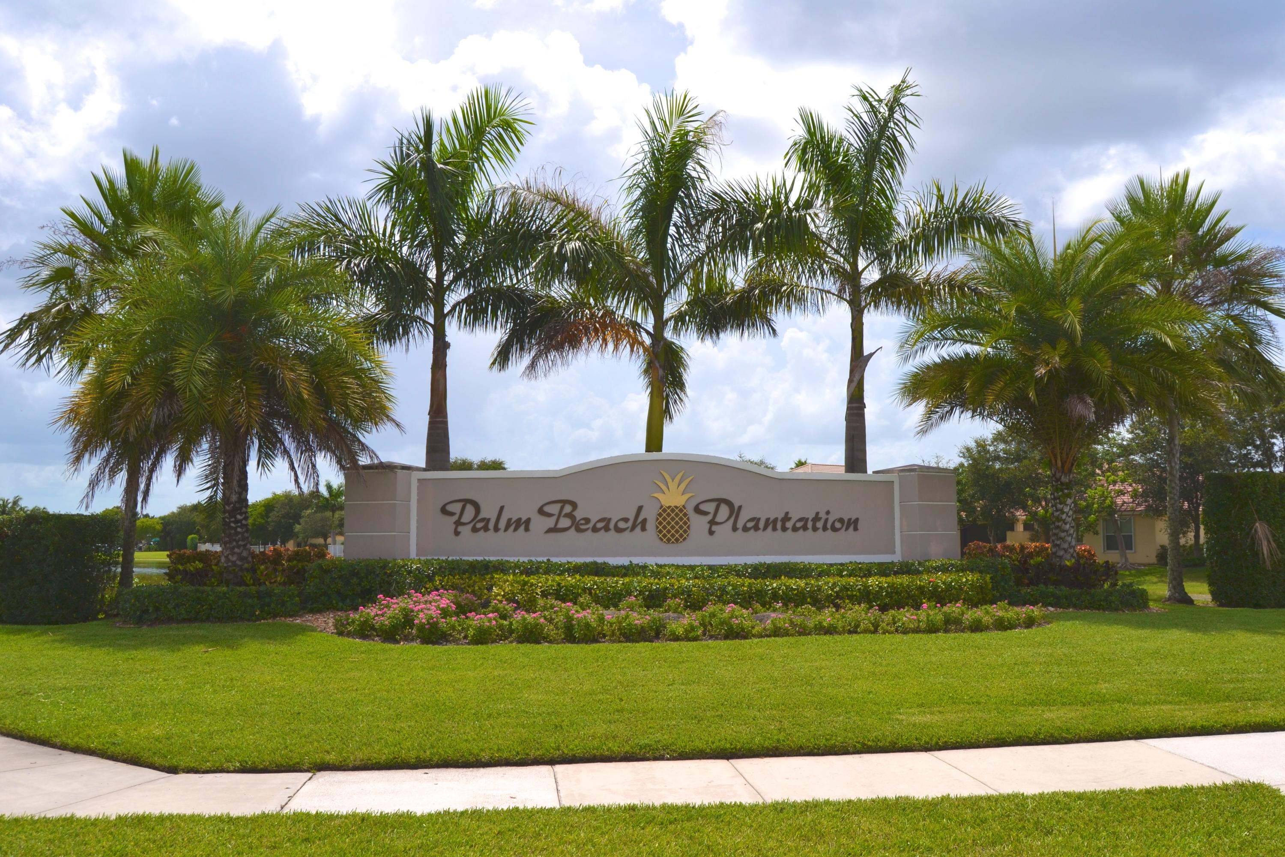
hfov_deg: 57.2
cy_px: 428
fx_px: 1178
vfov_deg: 40.0
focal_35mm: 33
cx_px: 642
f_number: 9
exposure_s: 1/320
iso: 100
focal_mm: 22
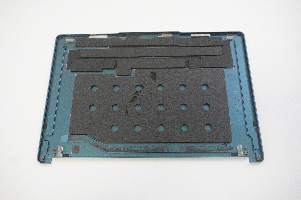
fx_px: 251
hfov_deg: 62.0
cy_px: 100
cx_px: 150
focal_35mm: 30
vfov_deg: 43.5
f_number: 5.6
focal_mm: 20
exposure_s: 1/200
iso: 5000
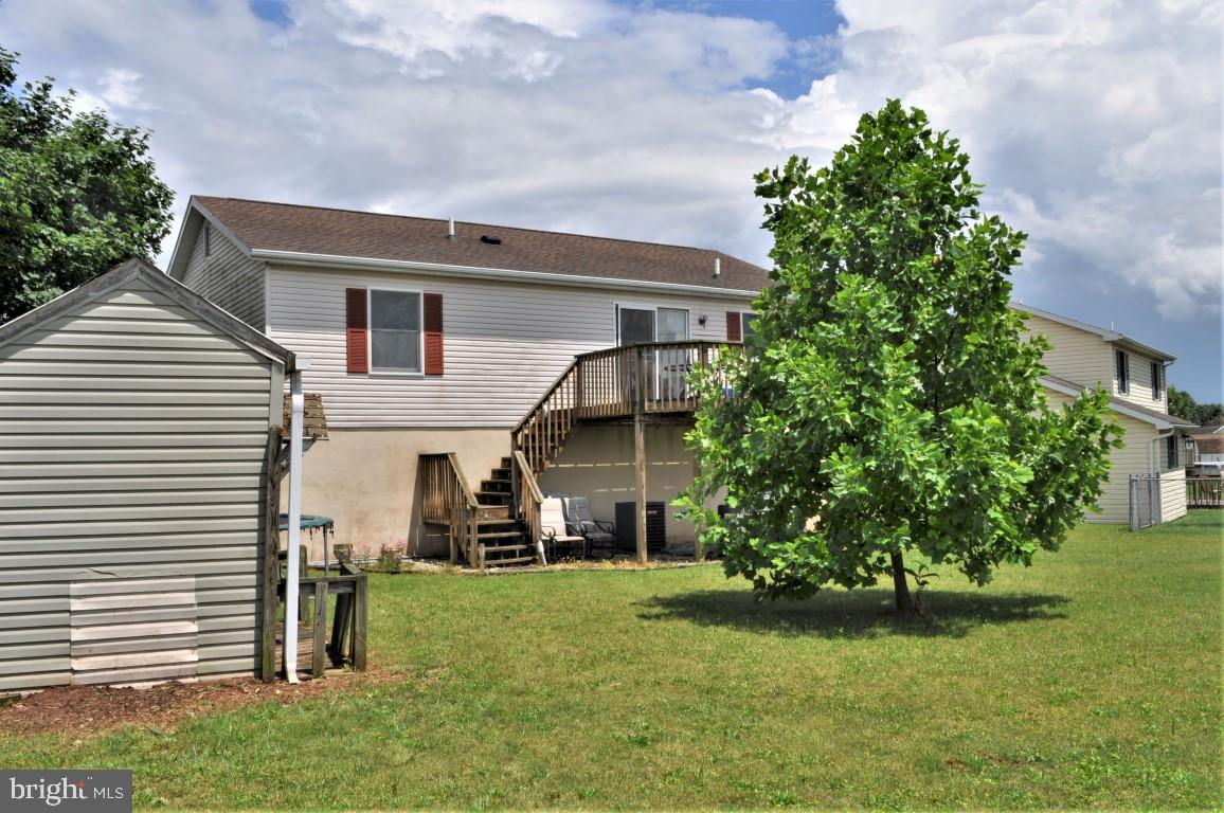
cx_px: 612
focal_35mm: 27
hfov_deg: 67.4
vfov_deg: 47.8
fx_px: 917
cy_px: 406
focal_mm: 18
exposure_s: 1/200
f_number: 18
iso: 200
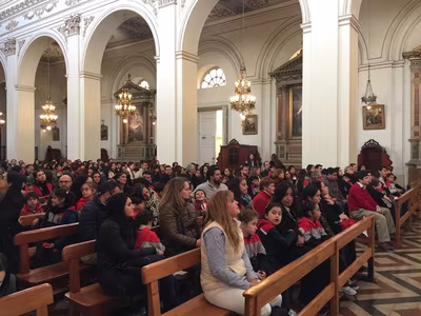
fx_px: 353
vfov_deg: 48.2
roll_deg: -0.1
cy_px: 158
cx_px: 210
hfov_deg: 61.7
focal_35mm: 29
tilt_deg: -0.4
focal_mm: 4.15
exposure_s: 1/17
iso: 80
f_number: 2.2
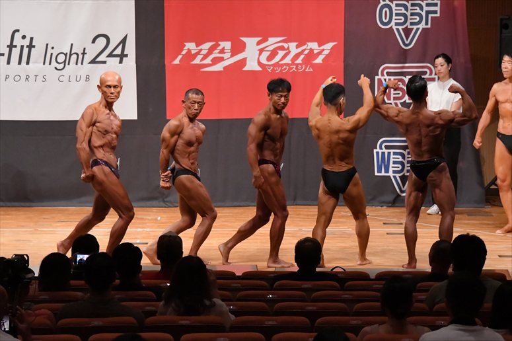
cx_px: 256
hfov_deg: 12.2
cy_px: 170
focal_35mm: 168
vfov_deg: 8.2
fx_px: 2388
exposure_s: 1/400
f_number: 5.6
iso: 10000
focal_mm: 112
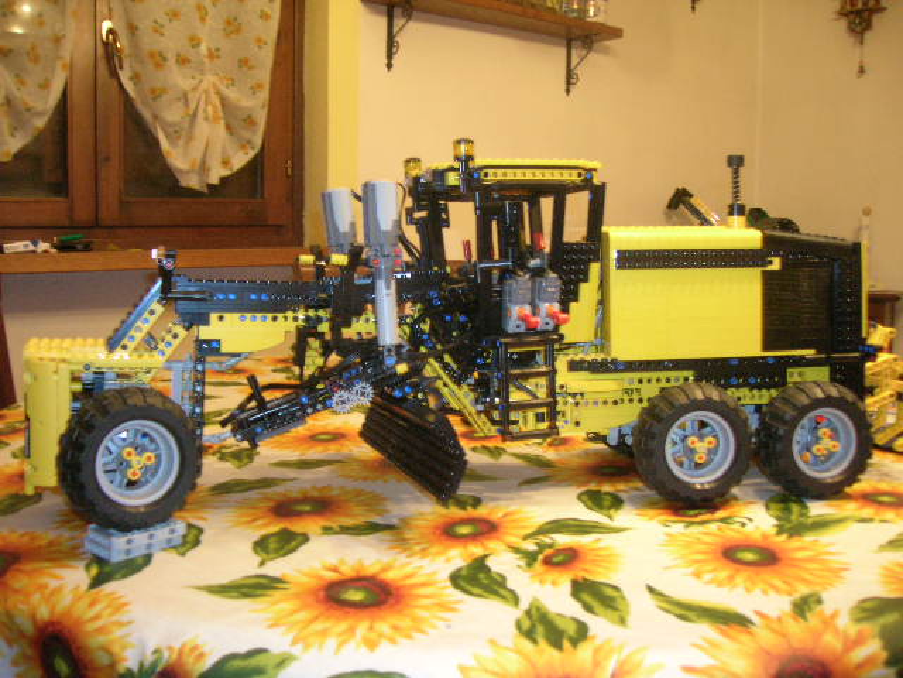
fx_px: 887
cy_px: 339
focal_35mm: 34
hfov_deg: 54.0
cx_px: 452
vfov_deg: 41.8
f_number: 2.9
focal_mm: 5.7
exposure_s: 1/3.6
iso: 200
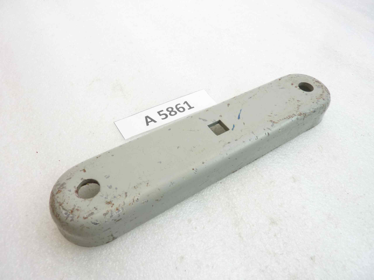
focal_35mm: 25
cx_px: 187
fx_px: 270
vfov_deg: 54.9
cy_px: 140
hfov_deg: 69.4
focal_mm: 4.1
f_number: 3.3
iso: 80
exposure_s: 1/20
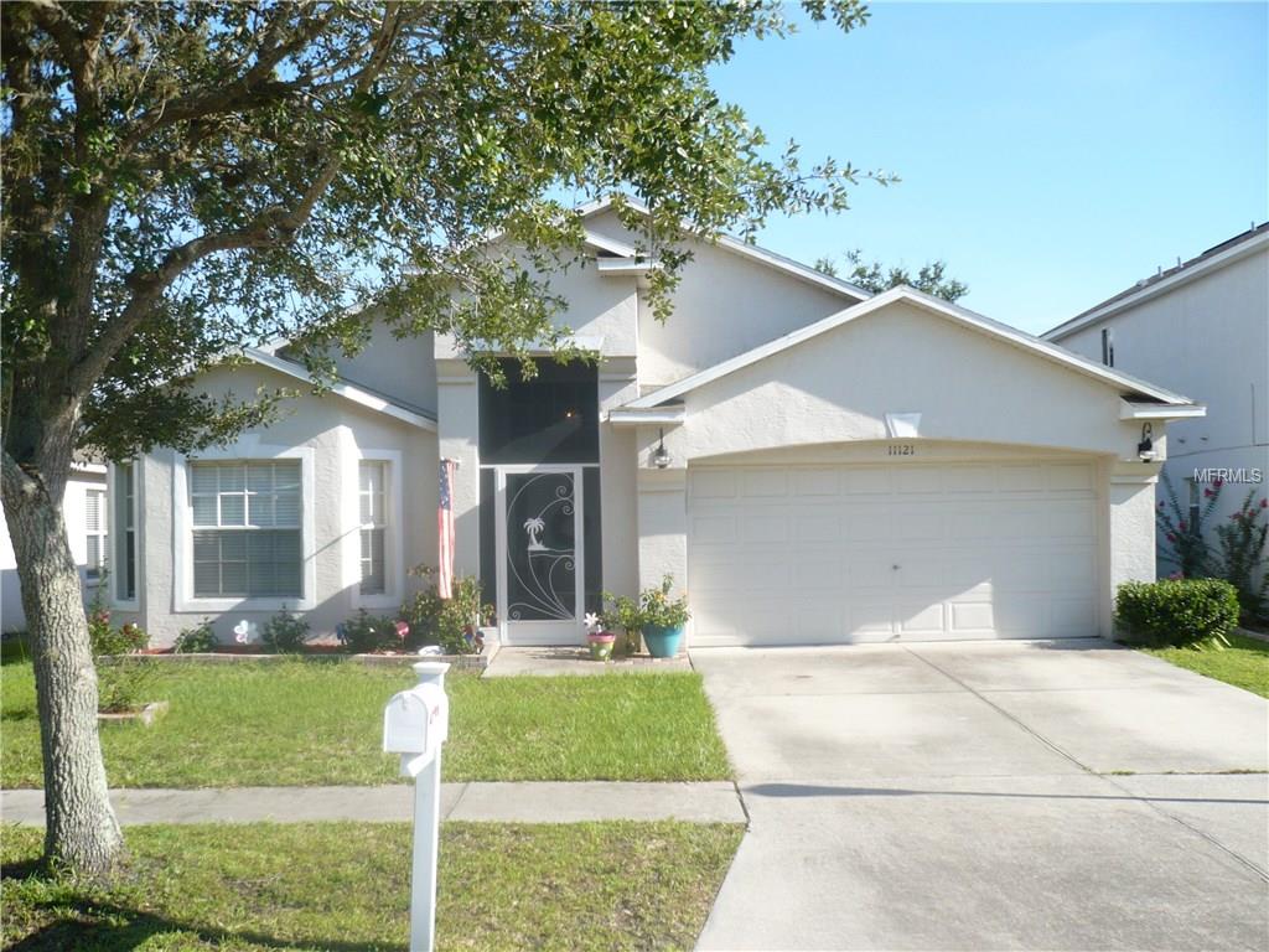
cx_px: 634
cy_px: 476
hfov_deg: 52.6
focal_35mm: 35
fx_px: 1283
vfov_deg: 40.7
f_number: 2.8
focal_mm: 5.8
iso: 100
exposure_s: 1/640
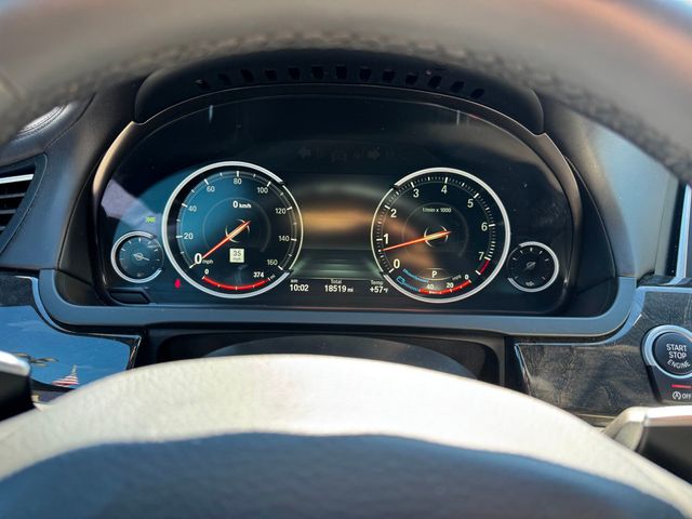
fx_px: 480
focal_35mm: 24
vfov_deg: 56.8
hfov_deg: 71.6
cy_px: 260
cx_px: 346
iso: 80
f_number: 1.78
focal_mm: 6.76
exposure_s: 1/121
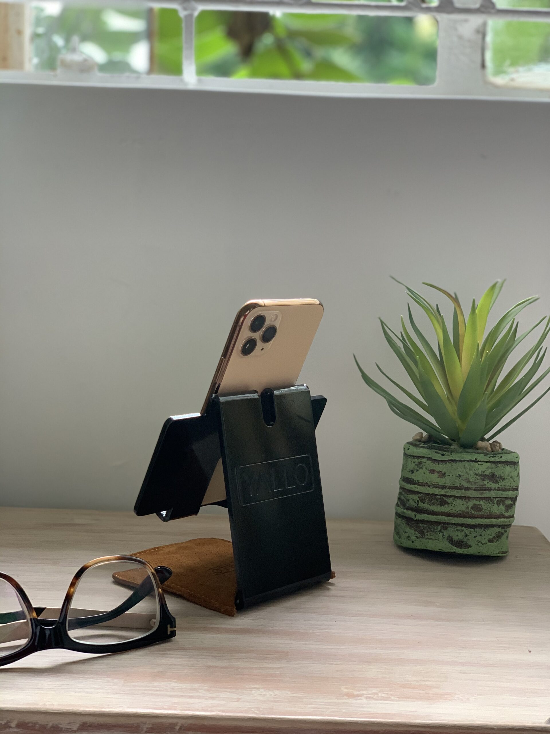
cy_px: 367
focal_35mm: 52
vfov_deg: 36.8
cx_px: 275
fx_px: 1102
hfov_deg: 28.0
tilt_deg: -5.7
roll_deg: -2.1
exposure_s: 1/86
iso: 125
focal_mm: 6
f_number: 2.4
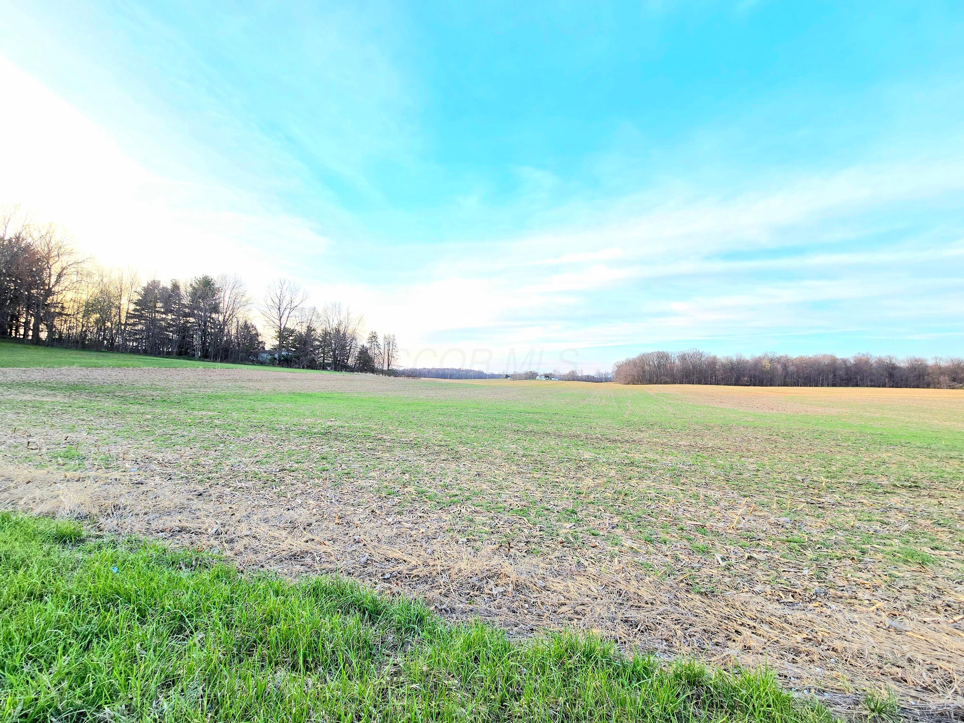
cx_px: 482
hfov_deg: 106.2
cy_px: 362
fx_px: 362
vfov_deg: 89.9
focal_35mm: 13
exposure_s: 1/161
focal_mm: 2.2
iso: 50
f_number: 2.2
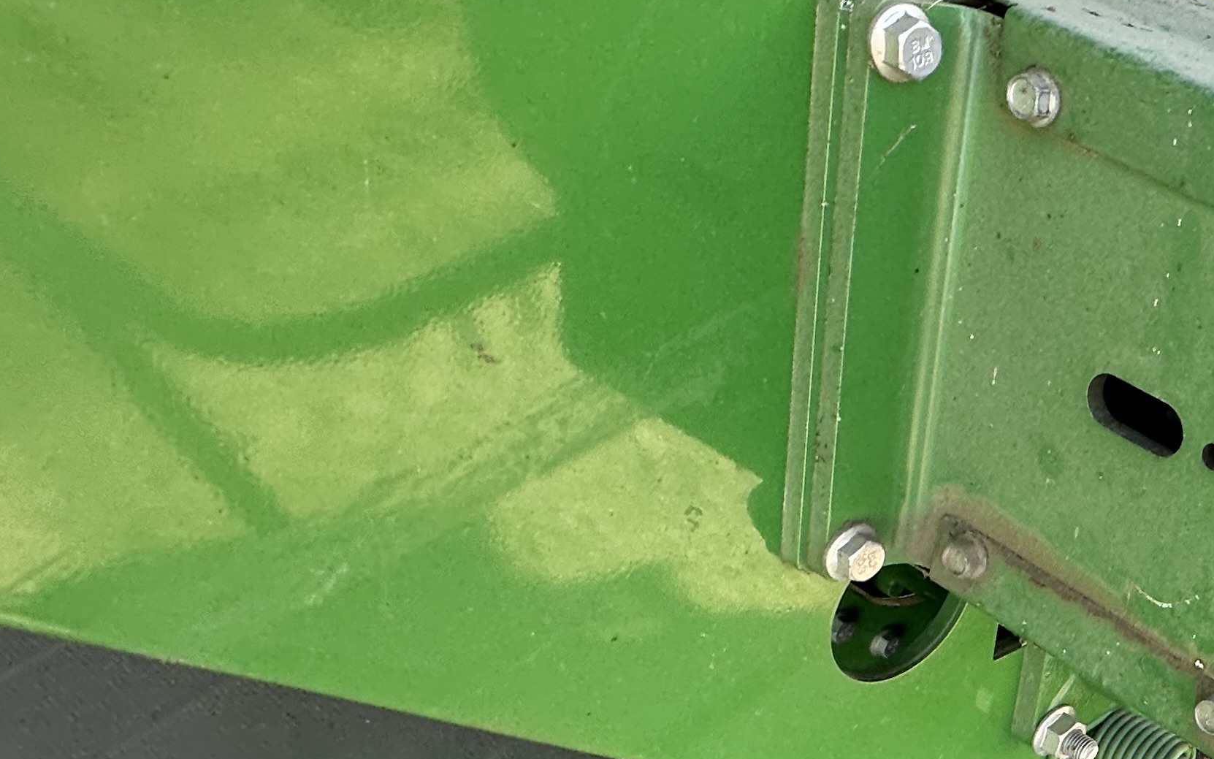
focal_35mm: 36
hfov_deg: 40.4
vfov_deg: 34.7
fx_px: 1191
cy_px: 548
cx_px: 1414
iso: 50
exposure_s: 1/99
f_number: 2.2
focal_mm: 2.22
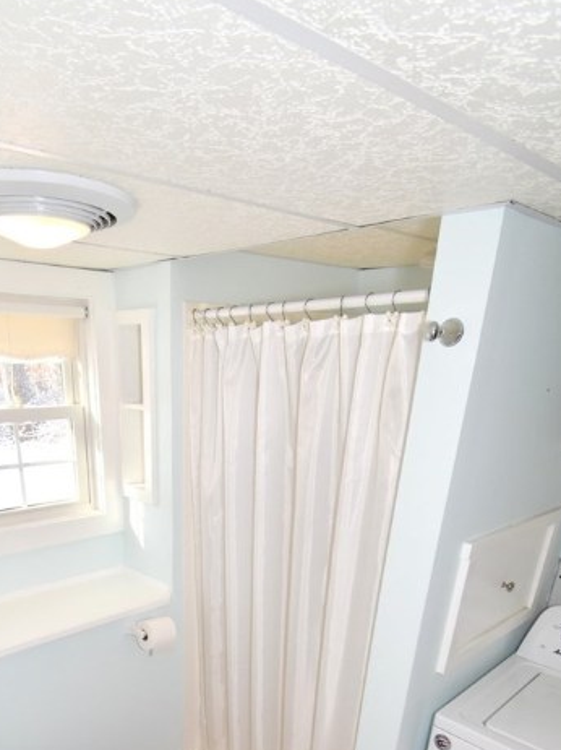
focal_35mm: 24
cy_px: 606
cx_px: 196
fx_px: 519
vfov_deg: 64.9
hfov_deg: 55.8
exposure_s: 1/125
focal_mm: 10
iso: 400
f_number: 5.6
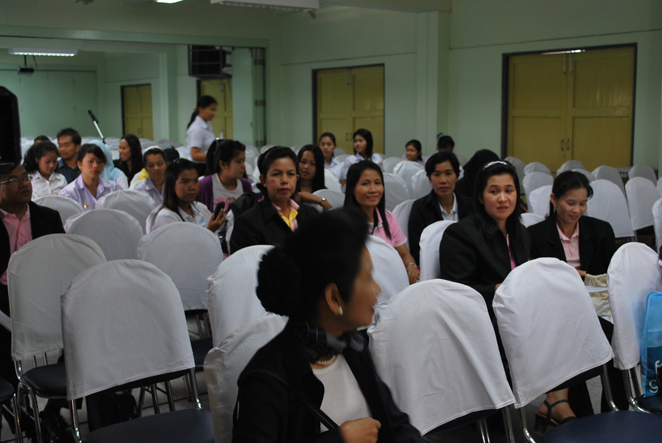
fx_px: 773
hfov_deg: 46.3
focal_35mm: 42
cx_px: 331
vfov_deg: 32.0
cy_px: 222
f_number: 5.6
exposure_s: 1/15
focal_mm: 28
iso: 200
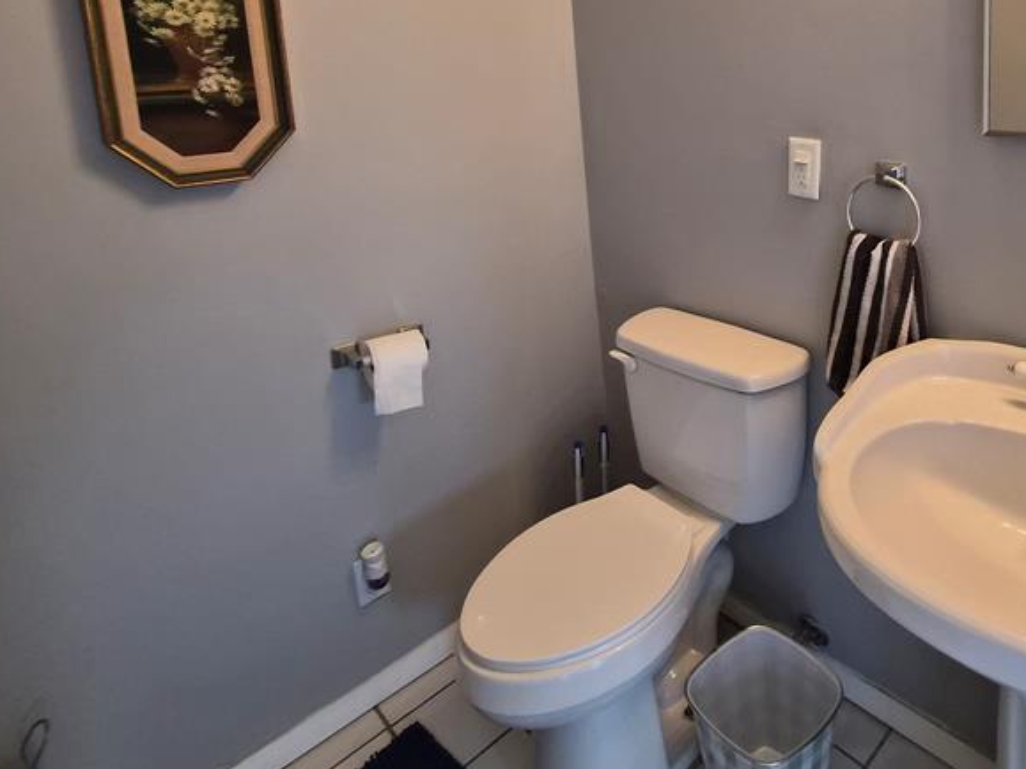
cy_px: 163
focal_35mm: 23
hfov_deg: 71.6
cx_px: 691
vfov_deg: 55.1
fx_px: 682
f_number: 2.2
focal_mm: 1.7
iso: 160
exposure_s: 1/60
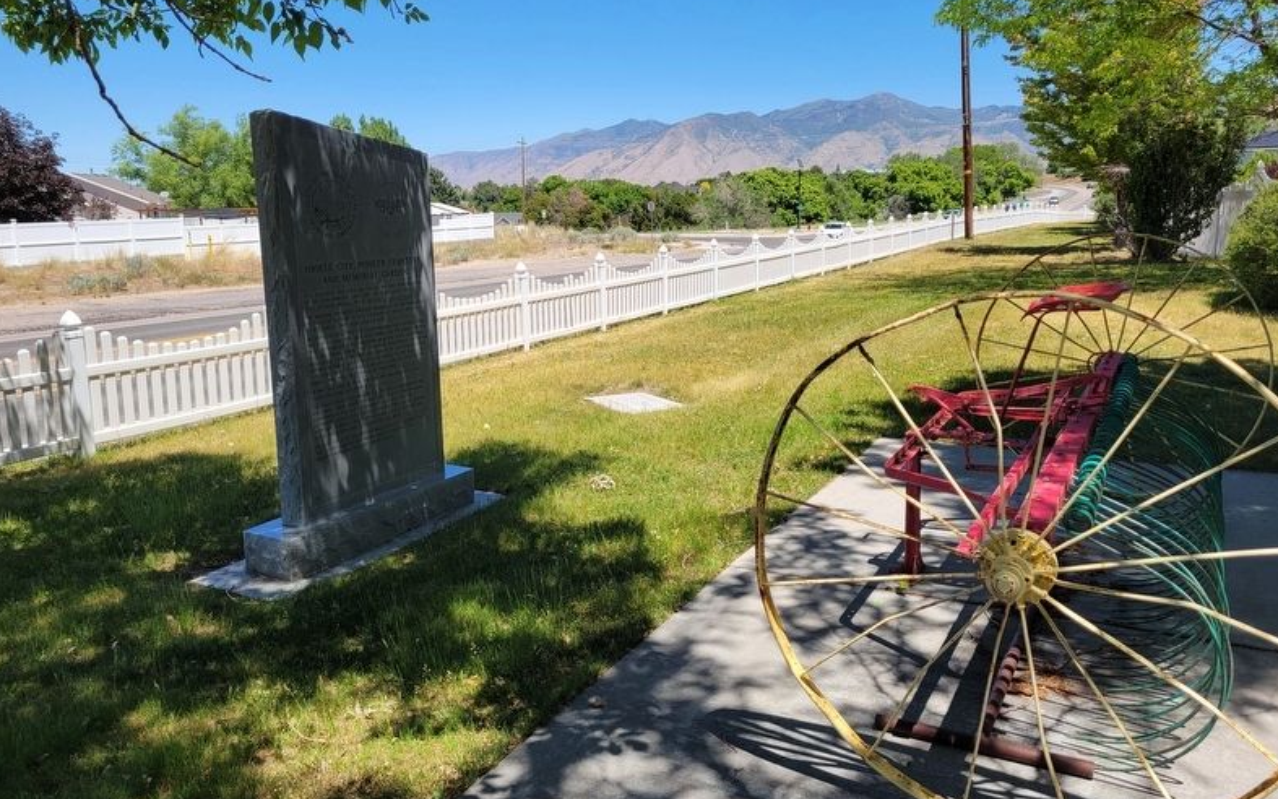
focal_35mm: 28
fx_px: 975
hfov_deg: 66.5
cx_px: 640
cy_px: 357
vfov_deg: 44.5
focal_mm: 5.4
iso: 40
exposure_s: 1/1799
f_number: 1.8
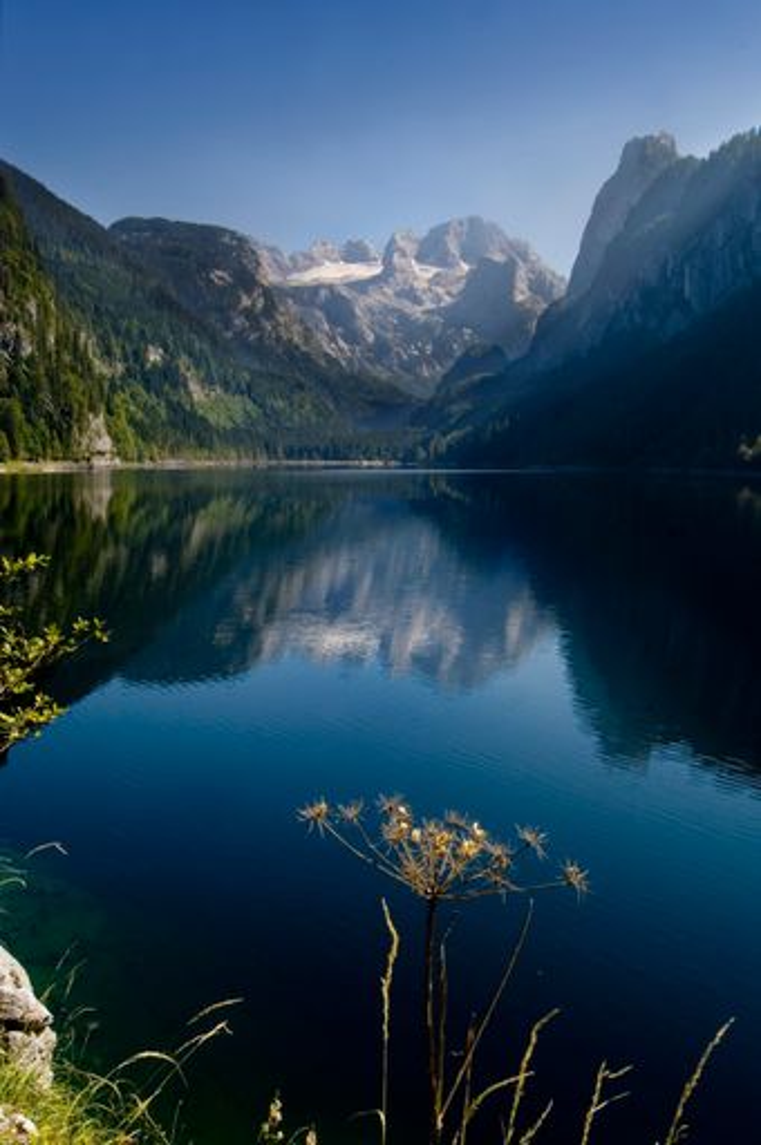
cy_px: 572
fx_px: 954
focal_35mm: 30
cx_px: 380
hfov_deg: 43.5
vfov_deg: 62.0
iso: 100
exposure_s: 1/40
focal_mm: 20
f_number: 20
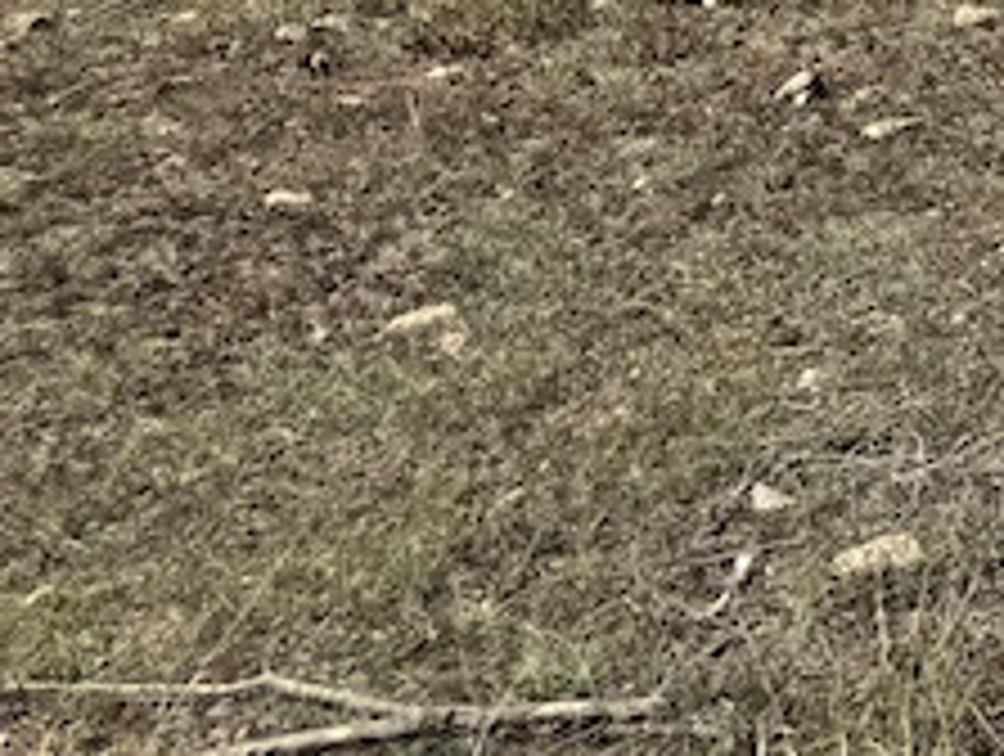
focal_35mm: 110
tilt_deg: -1.7
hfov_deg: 13.7
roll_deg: +2.1
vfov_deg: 11.6
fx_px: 3196
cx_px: 2283
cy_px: -945
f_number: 1.78
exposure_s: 1/4950
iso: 80
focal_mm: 6.76
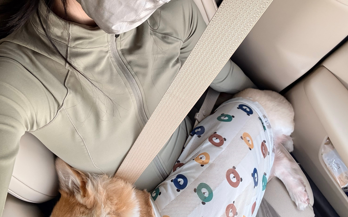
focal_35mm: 33
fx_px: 313
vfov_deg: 38.2
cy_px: 90
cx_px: 175
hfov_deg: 58.1
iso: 64
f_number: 1.9
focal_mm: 2.69
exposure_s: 1/122
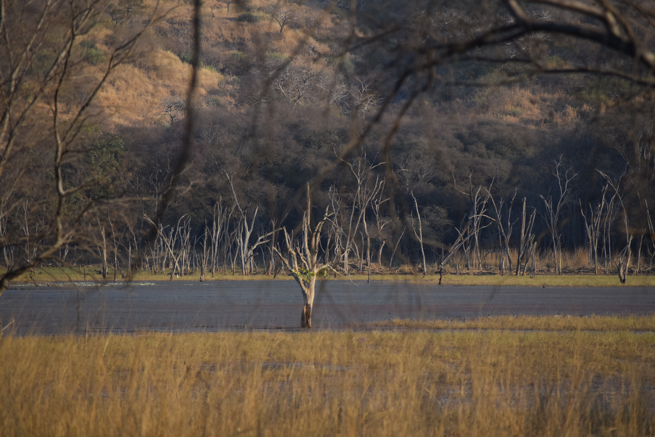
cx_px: 328
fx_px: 5458
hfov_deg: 6.9
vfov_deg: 4.6
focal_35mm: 300
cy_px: 218
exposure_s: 1/1000
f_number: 5.6
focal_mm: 200
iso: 500
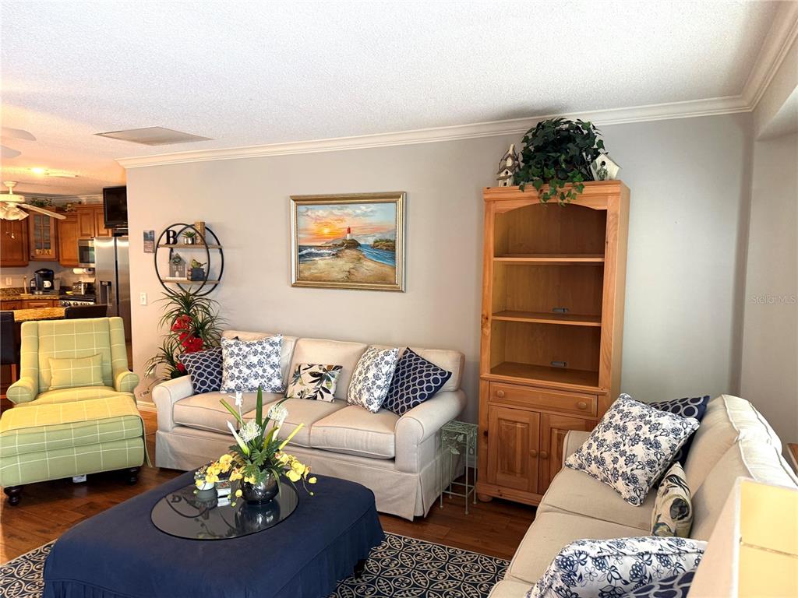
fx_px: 553
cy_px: 299
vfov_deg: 56.8
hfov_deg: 71.6
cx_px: 399
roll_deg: -0.7
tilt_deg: -3.0
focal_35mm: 24
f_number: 1.78
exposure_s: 1/60
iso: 250
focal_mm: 6.76
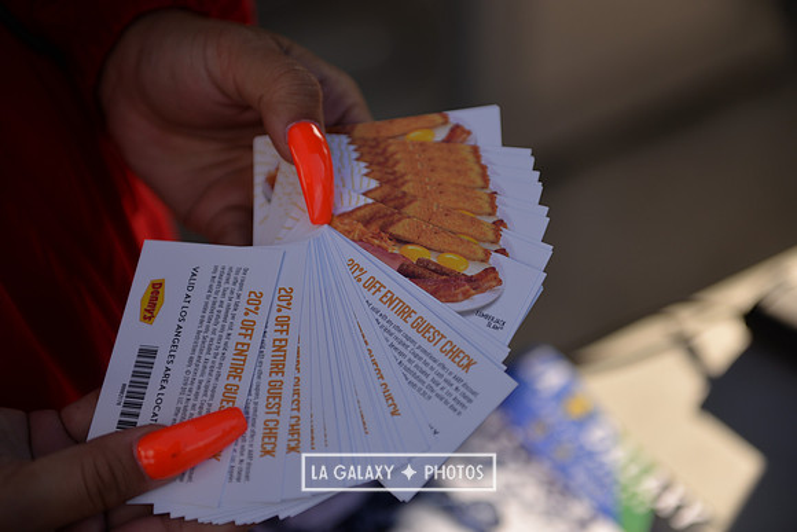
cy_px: 266
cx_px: 398
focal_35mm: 70
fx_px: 1550
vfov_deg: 19.5
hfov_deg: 28.8
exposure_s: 1/1000
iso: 100
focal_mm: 70
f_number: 2.8
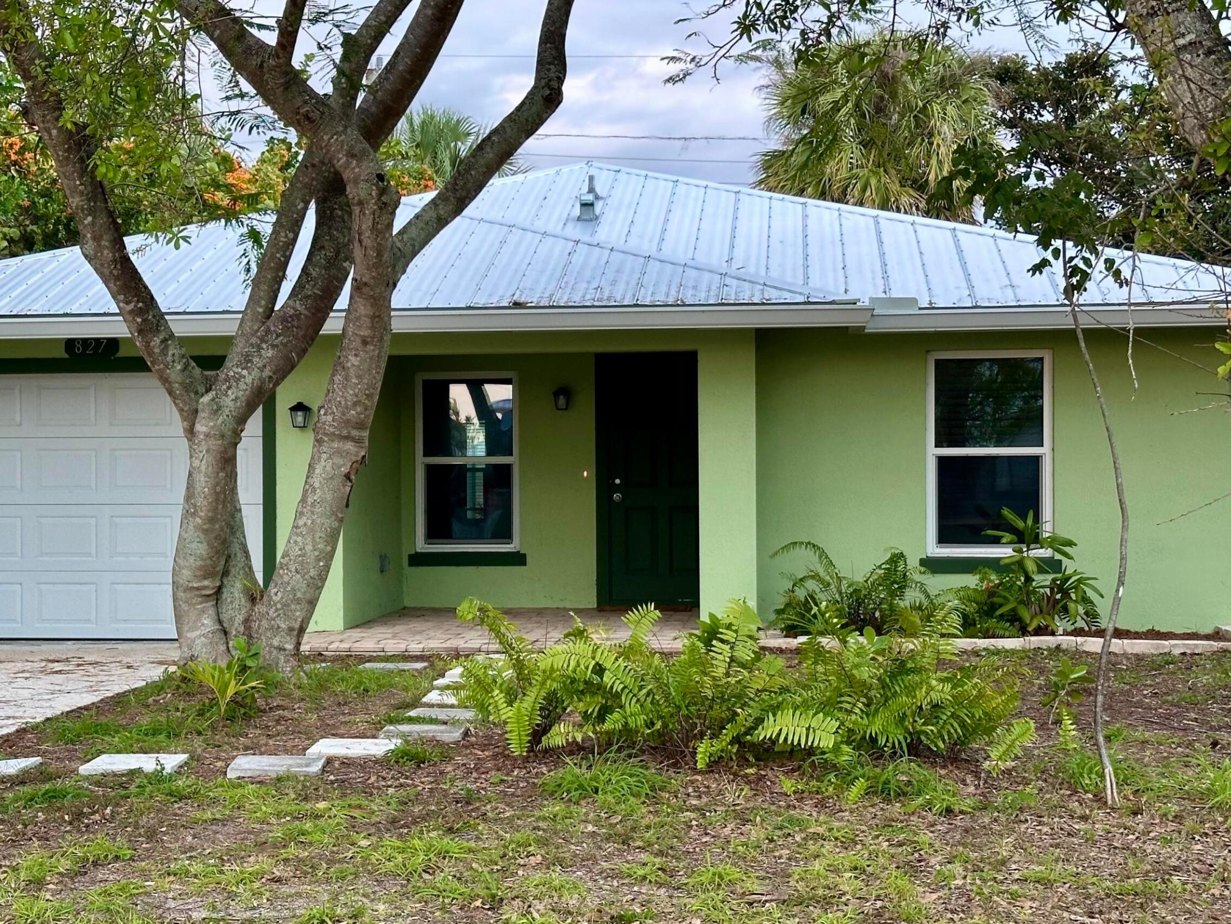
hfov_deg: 30.6
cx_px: 456
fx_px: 2241
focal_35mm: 63
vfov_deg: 23.3
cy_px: 490
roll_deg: +0.6
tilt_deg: +0.2
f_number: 1.78
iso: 80
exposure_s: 1/73
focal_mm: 6.86
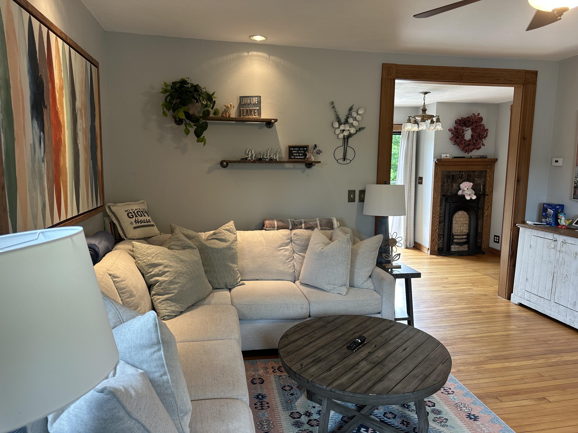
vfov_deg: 56.8
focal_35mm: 24
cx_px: 289
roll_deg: +0.3
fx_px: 401
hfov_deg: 71.6
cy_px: 216
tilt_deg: -6.9
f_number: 1.78
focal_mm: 6.86
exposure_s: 1/60
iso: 125
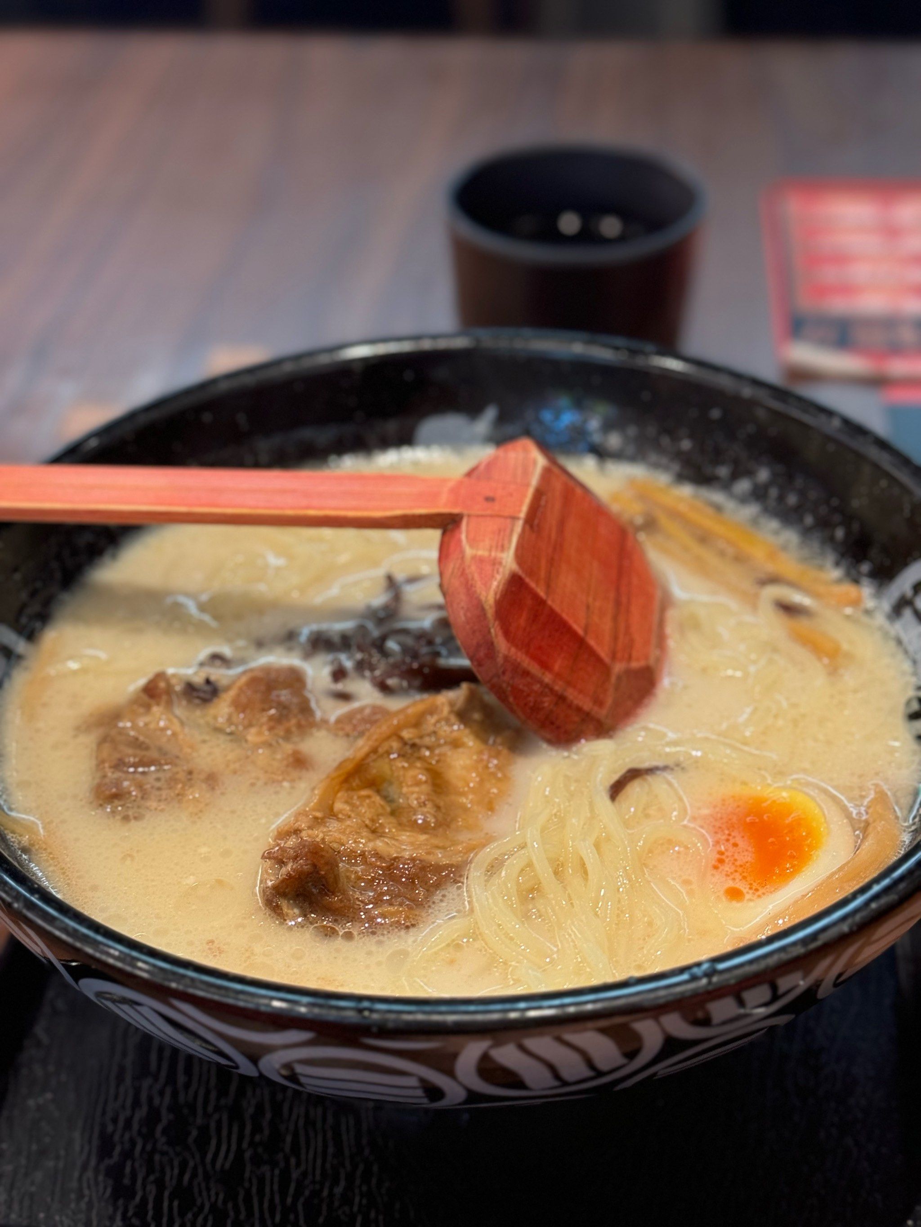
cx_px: 460
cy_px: 614
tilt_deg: -37.3
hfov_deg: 30.3
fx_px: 1703
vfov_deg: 39.7
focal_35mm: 48
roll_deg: -0.1
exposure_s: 1/60
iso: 250
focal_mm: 6.76
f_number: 1.78
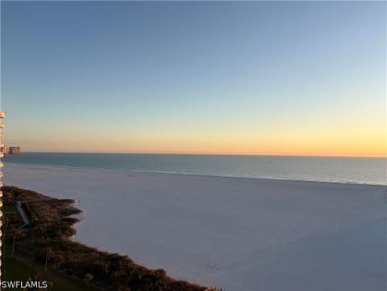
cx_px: 194
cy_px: 146
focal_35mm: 26
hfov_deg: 67.3
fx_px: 291
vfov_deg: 53.1
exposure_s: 1/1135
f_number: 1.6
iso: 50
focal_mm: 5.96
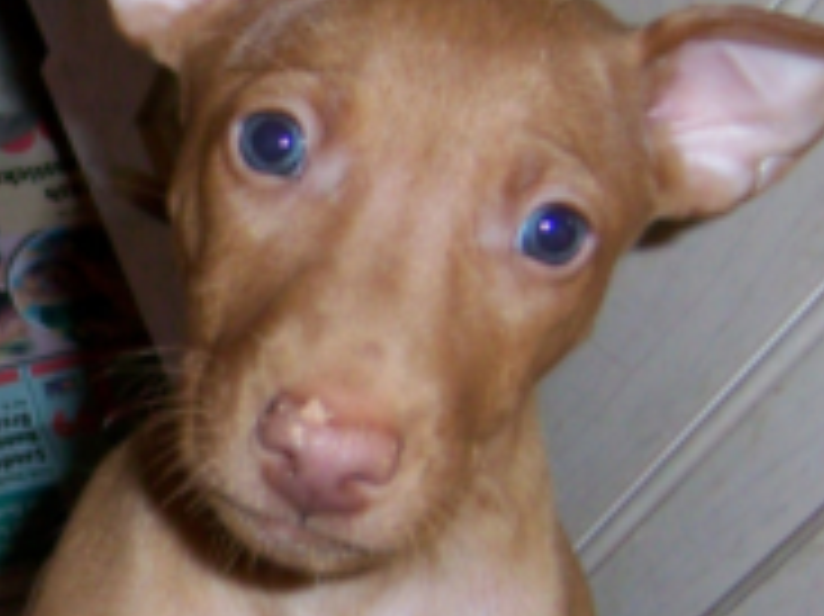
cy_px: 441
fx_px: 2997
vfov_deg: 11.7
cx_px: -137
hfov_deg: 15.2
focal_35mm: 126
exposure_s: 1/60
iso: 125
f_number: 2.8
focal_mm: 6
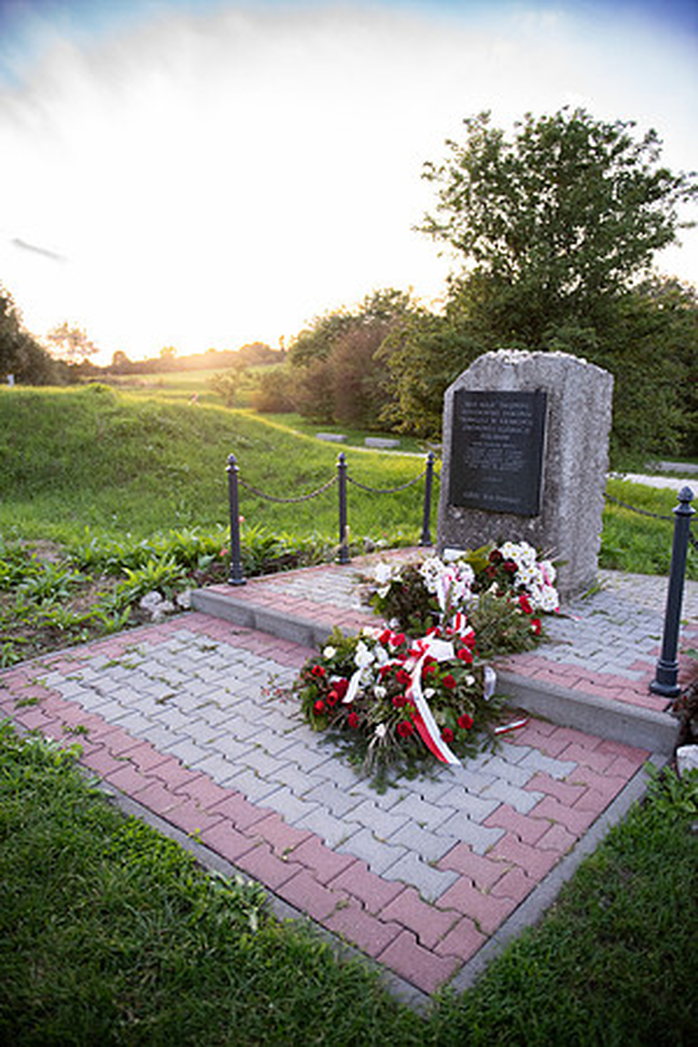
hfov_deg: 53.1
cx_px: 349
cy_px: 524
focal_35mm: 24
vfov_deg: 73.7
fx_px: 698
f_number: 2.8
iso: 1000
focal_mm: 24
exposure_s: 1/2000
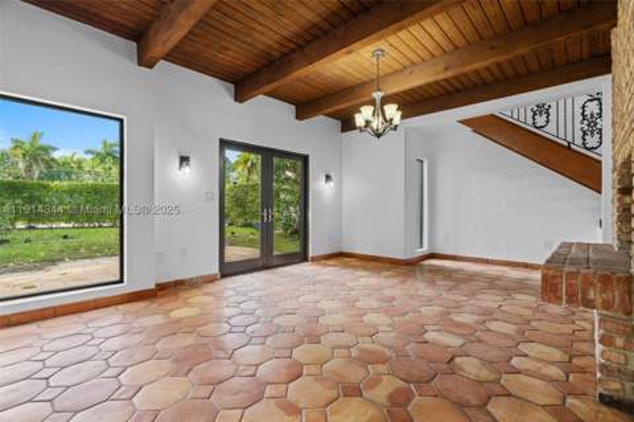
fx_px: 281
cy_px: 211
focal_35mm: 16
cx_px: 317
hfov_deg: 96.8
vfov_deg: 73.6
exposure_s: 1/2.5
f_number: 8
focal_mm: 16
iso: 320
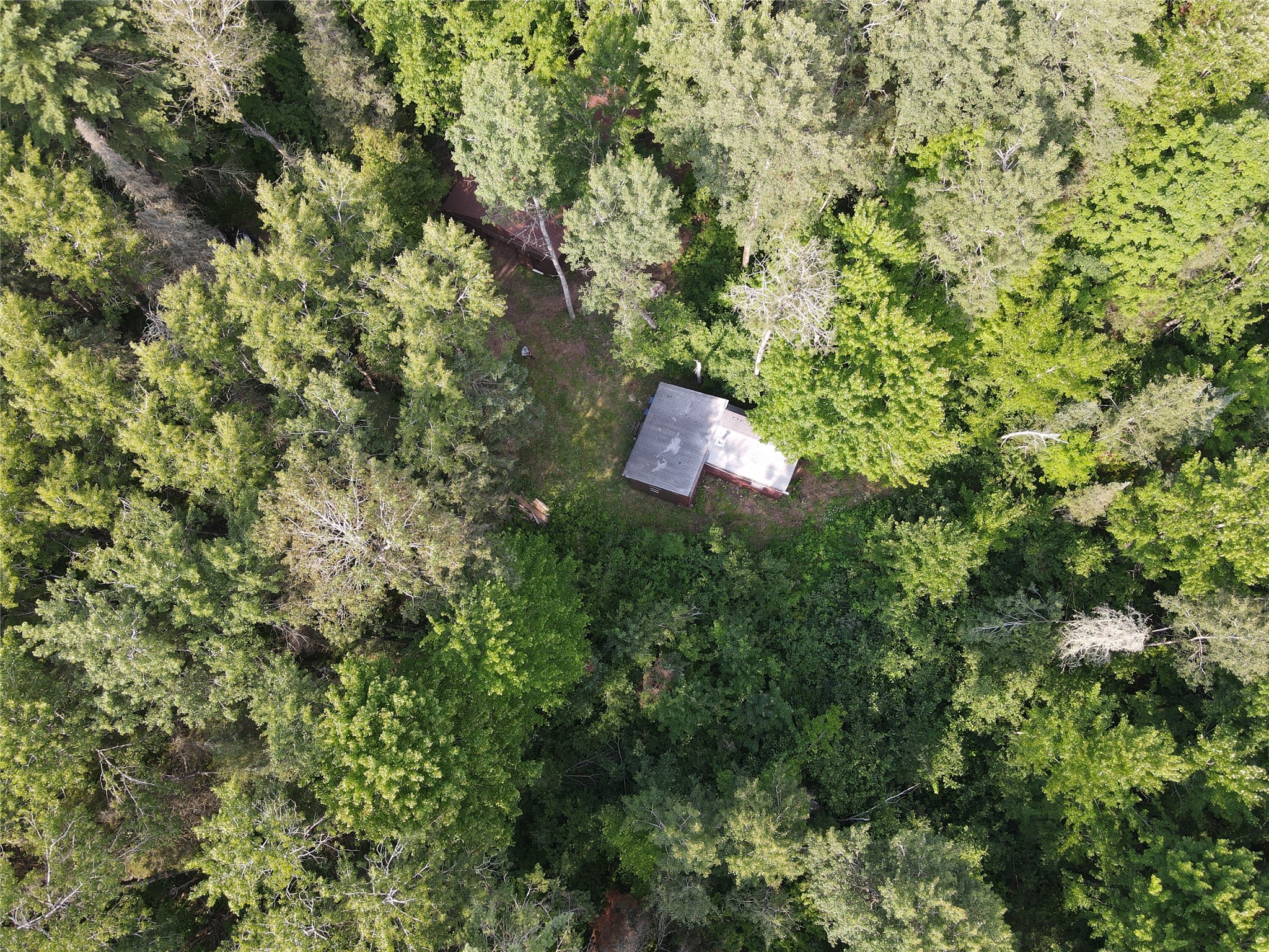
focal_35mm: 24
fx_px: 880
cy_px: 476
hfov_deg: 71.6
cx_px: 634
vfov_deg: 56.8
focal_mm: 4.5
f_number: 2.8
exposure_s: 1/120
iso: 100
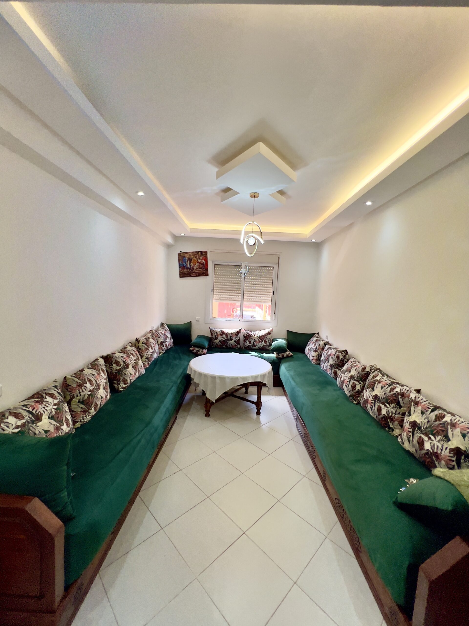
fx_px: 235
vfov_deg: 106.2
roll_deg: -3.0
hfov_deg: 89.9
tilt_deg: -3.9
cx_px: 234
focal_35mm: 13
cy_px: 313
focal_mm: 1.57
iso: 40
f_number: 1.8
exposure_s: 1/100
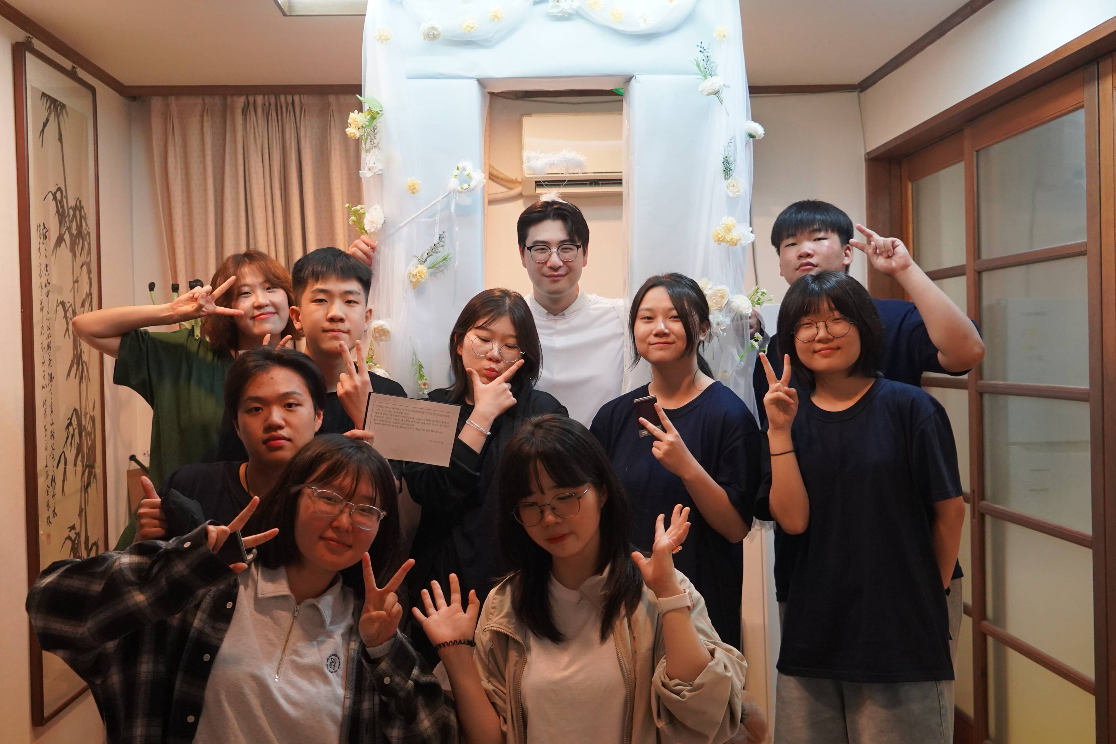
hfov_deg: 48.5
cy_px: 372
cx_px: 558
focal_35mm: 40
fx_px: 1240
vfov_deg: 33.4
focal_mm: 27
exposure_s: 1/160
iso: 2500
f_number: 4
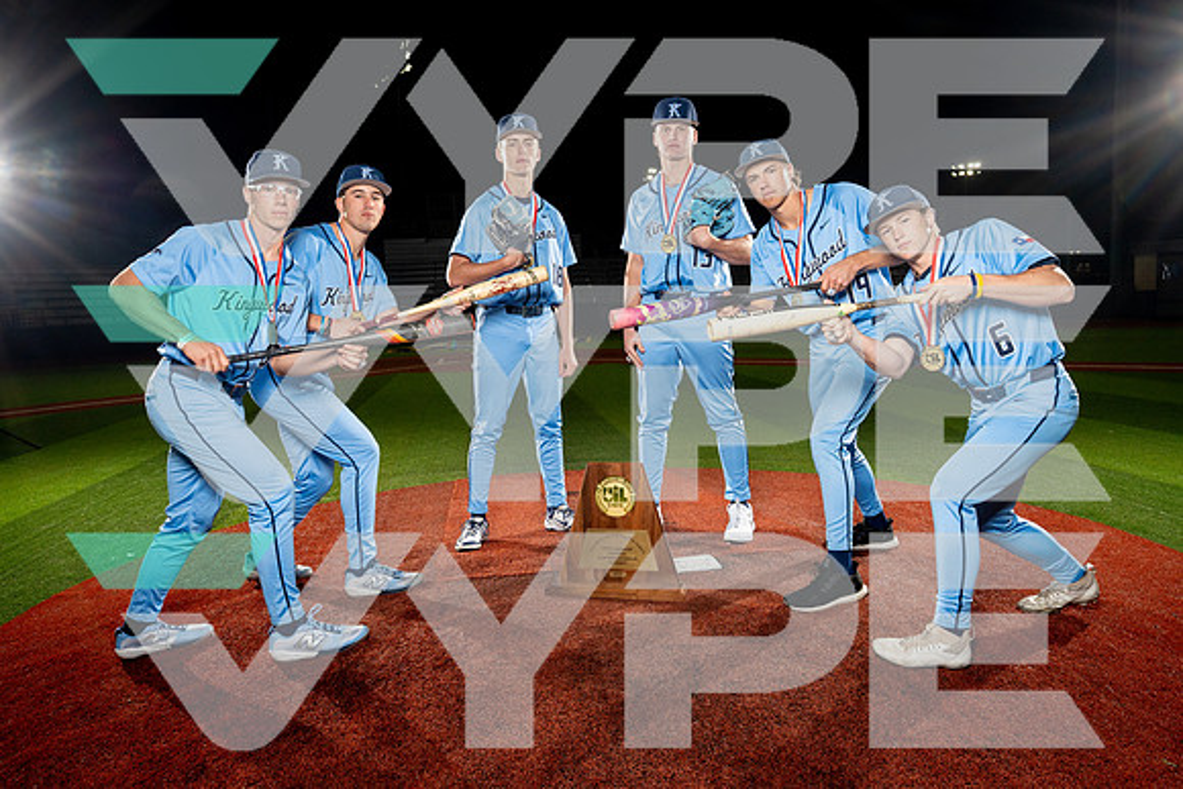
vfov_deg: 48.0
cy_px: 394
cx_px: 592
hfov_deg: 67.4
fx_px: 887
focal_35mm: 27
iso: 800
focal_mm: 27
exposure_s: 1/250
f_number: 8
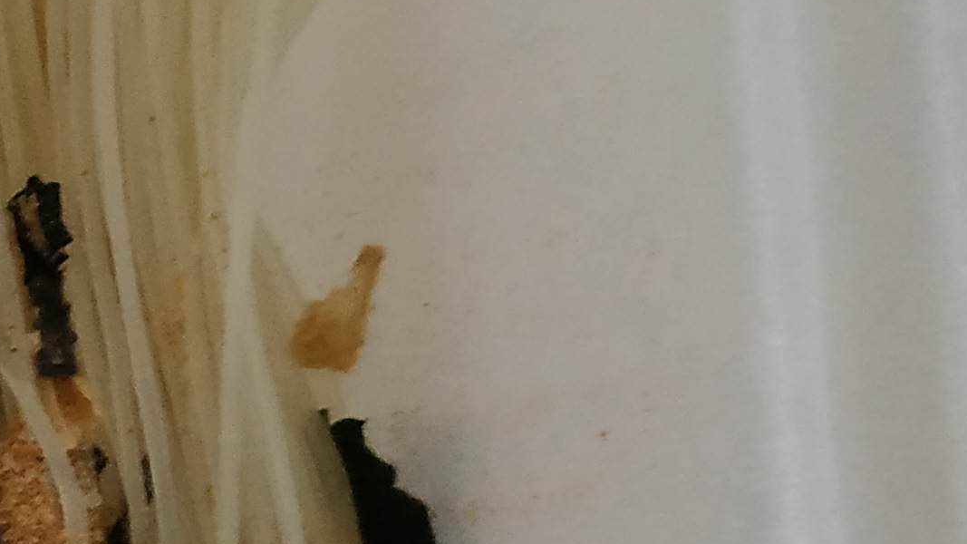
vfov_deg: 12.2
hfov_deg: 18.7
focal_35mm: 98
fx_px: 2513
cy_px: 594
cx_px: -566
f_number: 1.9
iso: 640
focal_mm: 3.94
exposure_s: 1/20
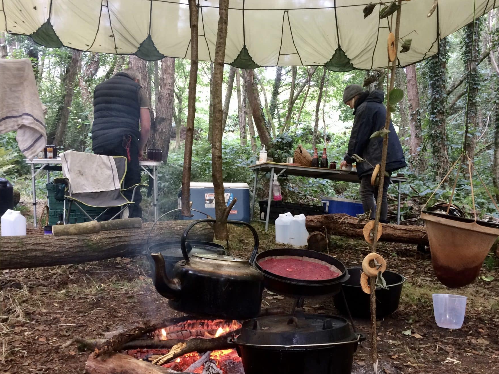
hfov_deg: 53.9
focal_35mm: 34
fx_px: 490
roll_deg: -0.5
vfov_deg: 41.7
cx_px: 240
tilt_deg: -2.4
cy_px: 212
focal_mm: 4.15
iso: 160
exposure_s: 1/33
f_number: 2.2
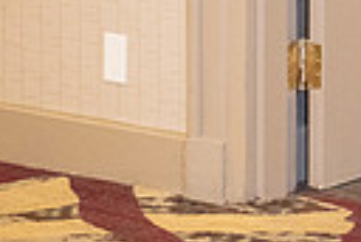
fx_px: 2543
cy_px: -263
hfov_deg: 7.9
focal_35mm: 253
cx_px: 598
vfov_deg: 5.3
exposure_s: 1/125
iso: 1600
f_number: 2.8
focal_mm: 56
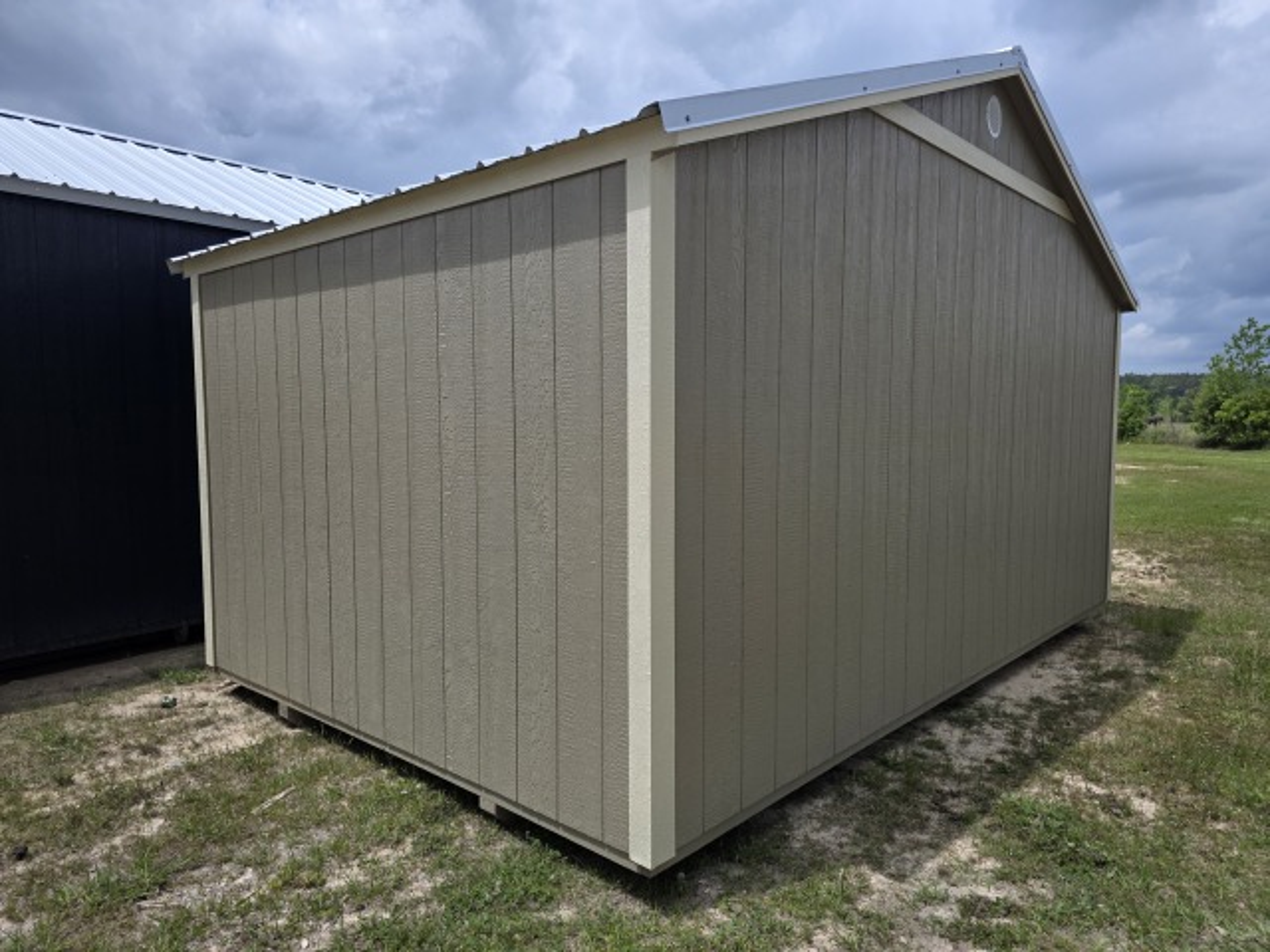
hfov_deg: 73.9
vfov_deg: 58.9
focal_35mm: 23
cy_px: 476
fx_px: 844
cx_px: 635
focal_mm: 6.3
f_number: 1.7
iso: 80
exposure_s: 1/7944
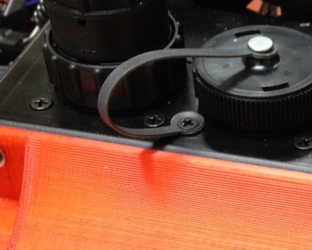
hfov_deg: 14.2
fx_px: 1210
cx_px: 383
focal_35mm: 131
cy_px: 338
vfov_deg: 11.4
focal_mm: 4.28
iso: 125
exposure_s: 1/20
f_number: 2.4
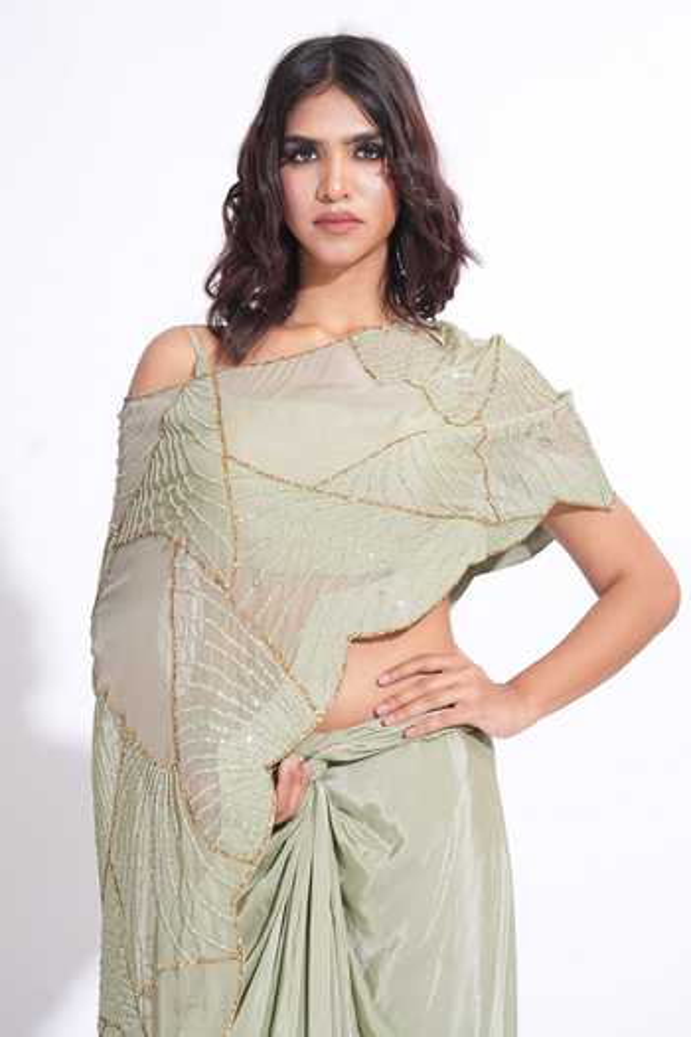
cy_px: 518
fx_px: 4462
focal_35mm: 155
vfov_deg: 13.2
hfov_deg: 8.9
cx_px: 346
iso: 200
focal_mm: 155
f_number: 6.3
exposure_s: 1/125
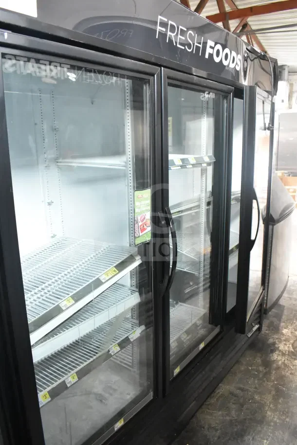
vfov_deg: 67.4
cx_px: 148
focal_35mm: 27
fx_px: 334
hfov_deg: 47.9
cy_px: 222
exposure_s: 1/160
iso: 6400
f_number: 4
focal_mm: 18
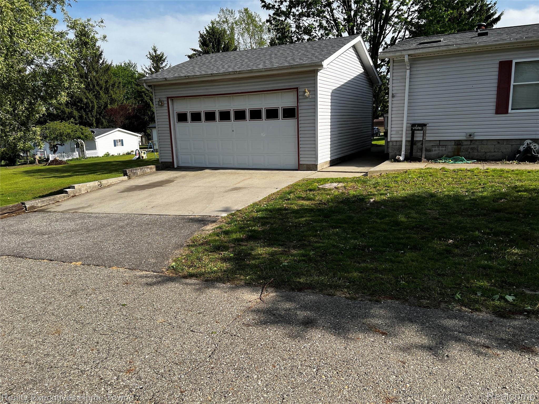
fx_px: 405
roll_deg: +2.2
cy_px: 202
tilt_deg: -11.8
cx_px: 270
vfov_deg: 53.1
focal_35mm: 26
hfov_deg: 67.3
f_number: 1.5
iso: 50
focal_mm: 5.7
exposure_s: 1/2841
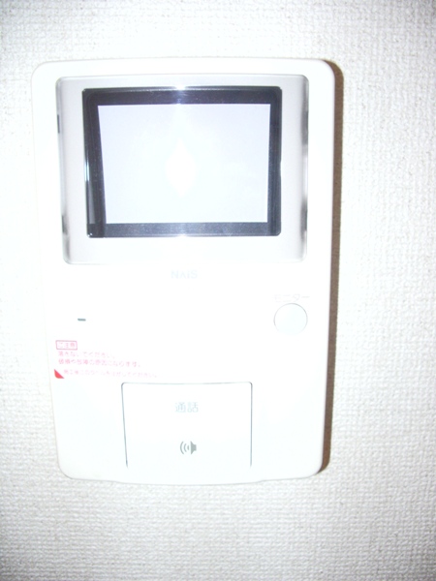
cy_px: 290
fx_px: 588
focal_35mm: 35
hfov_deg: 40.7
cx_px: 218
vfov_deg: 52.6
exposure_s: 1/40
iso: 160
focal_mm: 5.8
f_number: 2.6
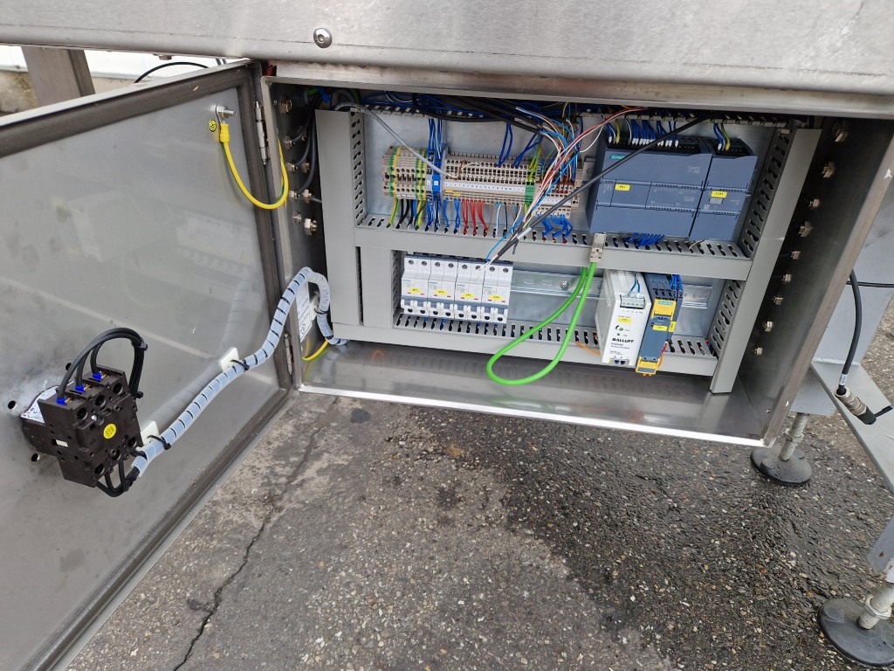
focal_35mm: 23
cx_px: 447
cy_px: 336
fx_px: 594
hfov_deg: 73.9
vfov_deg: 58.9
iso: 80
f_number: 1.8
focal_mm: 5.4
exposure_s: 1/180
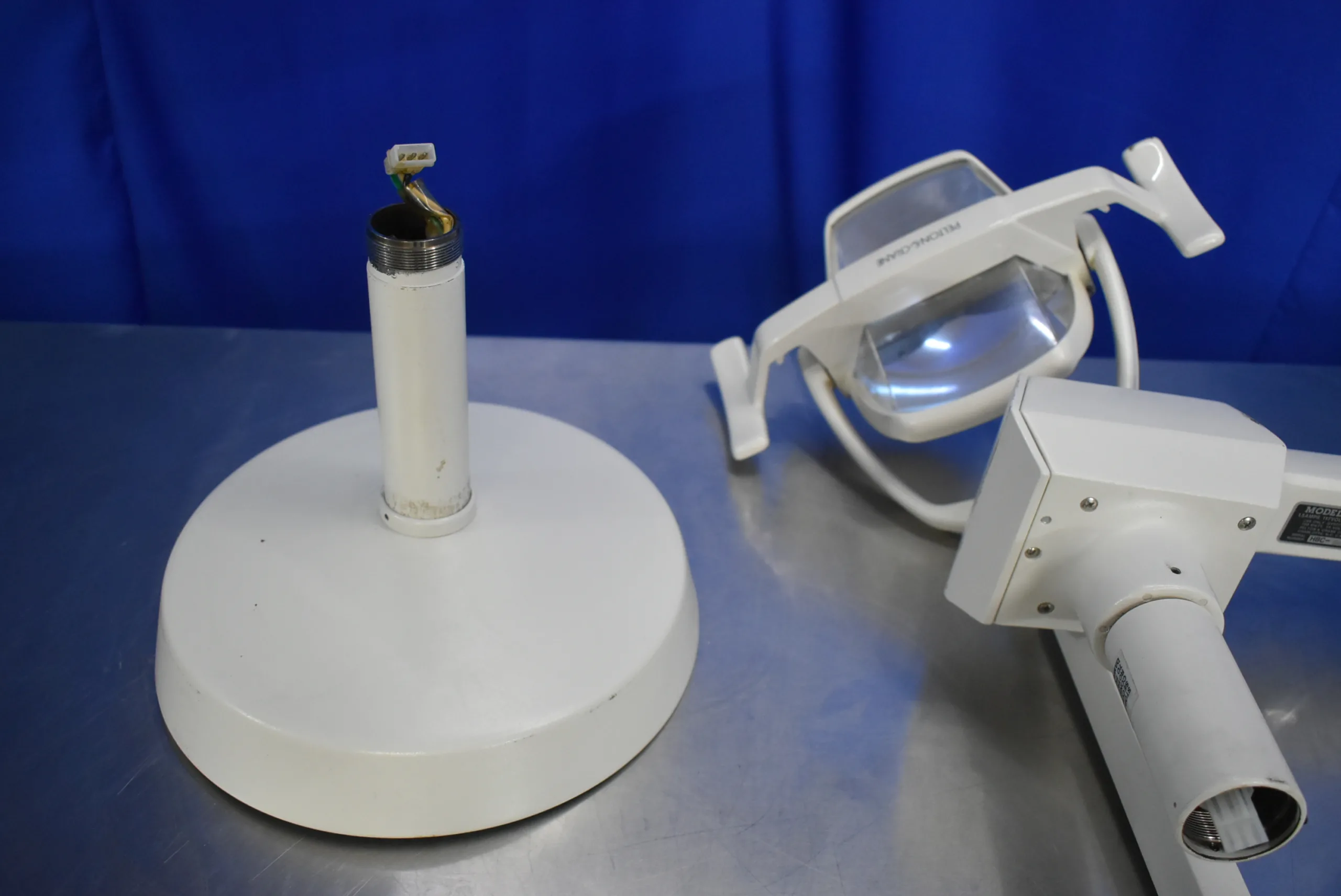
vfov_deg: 40.0
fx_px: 1230
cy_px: 448
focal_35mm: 33
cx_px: 670
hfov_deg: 57.2
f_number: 3.8
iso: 2000
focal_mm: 22
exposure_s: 1/125
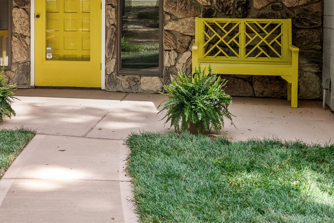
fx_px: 631
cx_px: 65
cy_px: 11
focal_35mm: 68
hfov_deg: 29.0
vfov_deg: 19.6
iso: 250
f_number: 8
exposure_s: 1/50
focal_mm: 35
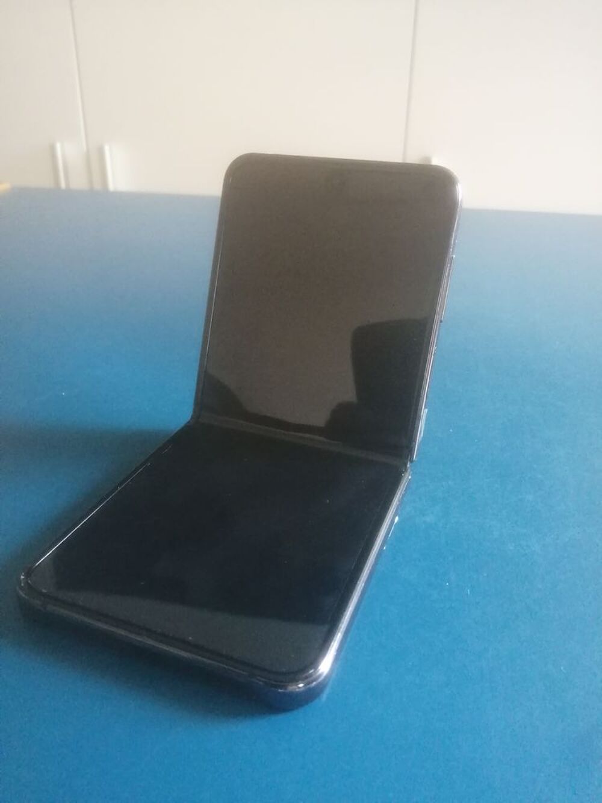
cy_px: 402
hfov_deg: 53.1
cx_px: 301
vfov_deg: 67.3
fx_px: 603
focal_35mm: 26
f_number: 1.8
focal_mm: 3.46
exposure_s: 1/25
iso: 320
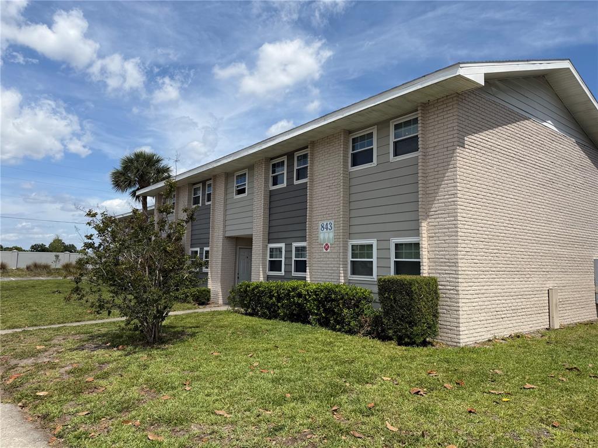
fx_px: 415
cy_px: 224
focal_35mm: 24
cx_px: 299
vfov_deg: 56.8
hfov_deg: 71.6
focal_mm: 6.76
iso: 80
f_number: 1.78
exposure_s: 1/7353
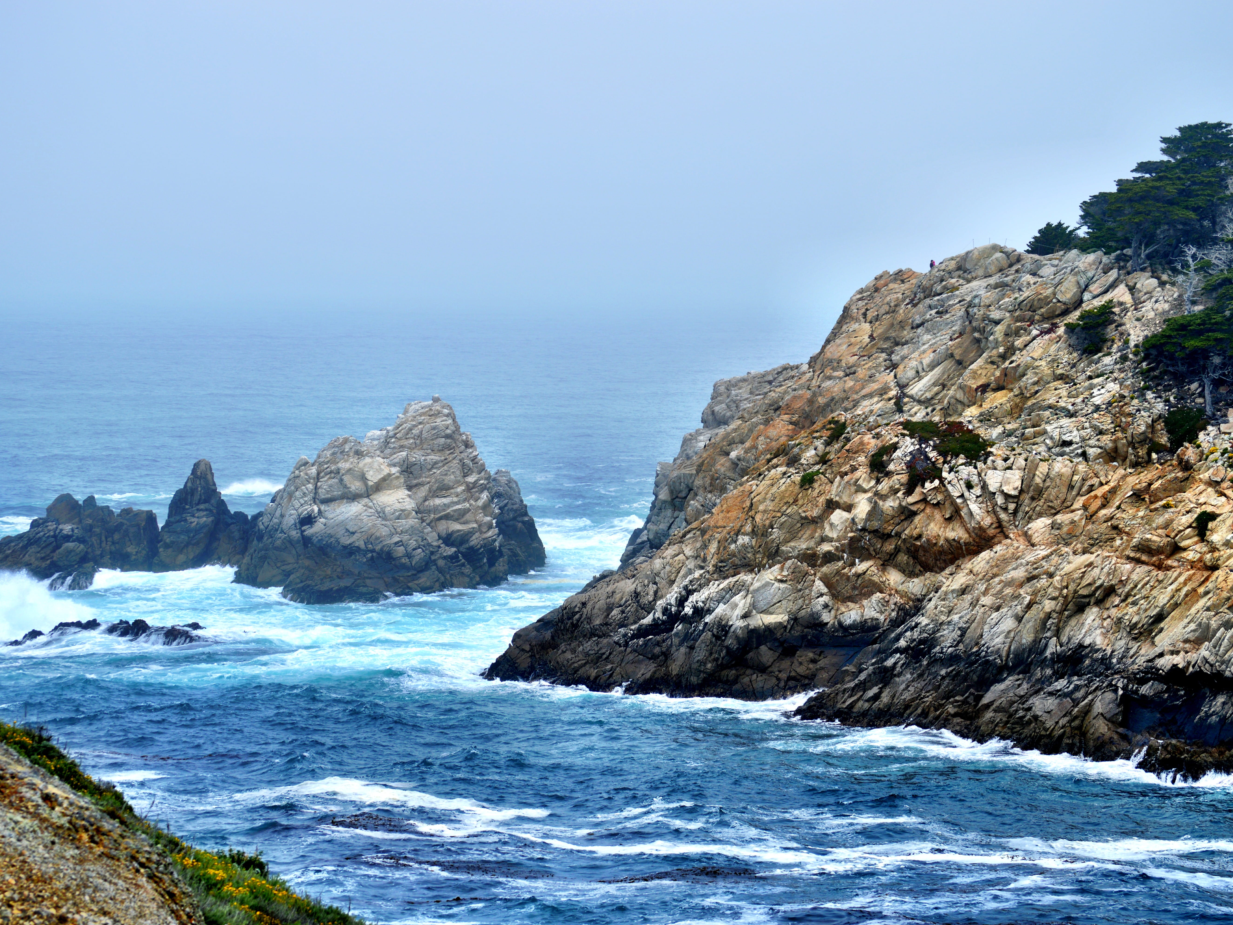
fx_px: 5806
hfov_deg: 12.1
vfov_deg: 9.1
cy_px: 461
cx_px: 624
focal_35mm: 163
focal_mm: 100
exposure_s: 1/320
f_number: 9
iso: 100
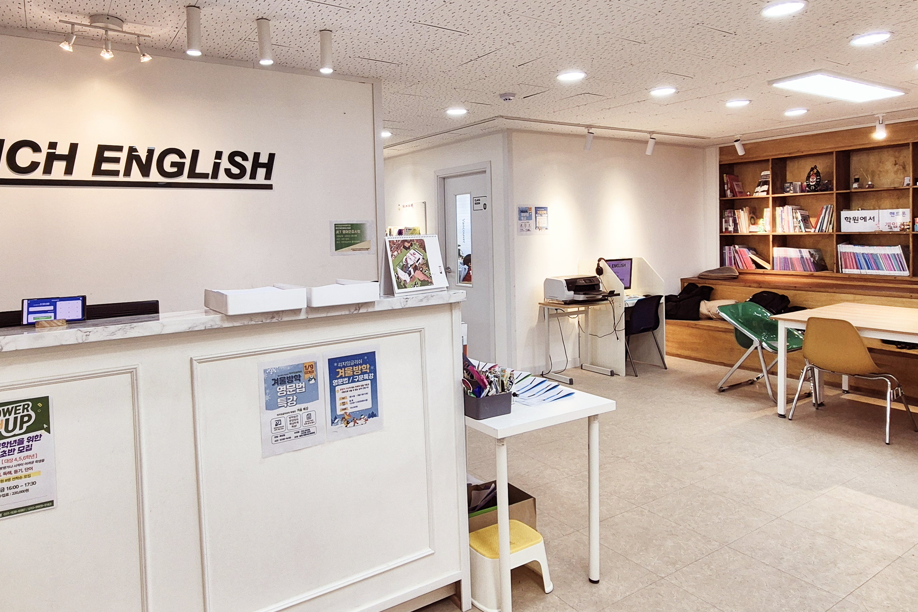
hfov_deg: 80.8
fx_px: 535
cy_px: 247
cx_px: 400
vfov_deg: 59.1
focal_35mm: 21
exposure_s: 1/120
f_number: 2.2
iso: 64
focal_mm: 2.2
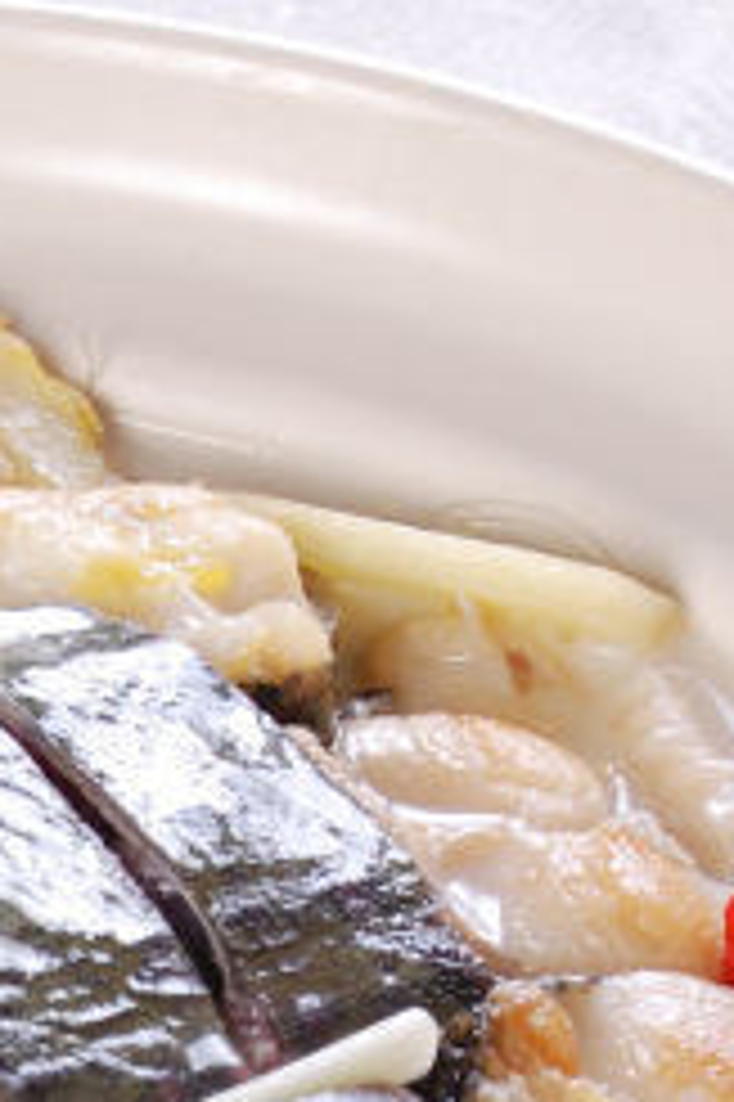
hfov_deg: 4.5
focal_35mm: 301
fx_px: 9218
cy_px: 1284
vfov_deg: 6.8
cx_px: -185
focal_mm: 48
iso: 100
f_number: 10
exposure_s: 1/125
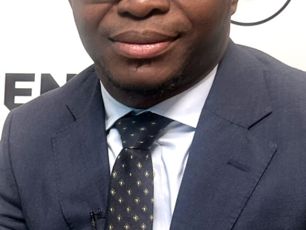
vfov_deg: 12.4
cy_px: 234
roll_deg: -0.4
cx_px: -162
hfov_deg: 15.3
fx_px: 1043
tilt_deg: -8.1
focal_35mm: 118
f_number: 1.5
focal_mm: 5.7
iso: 100
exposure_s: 1/100
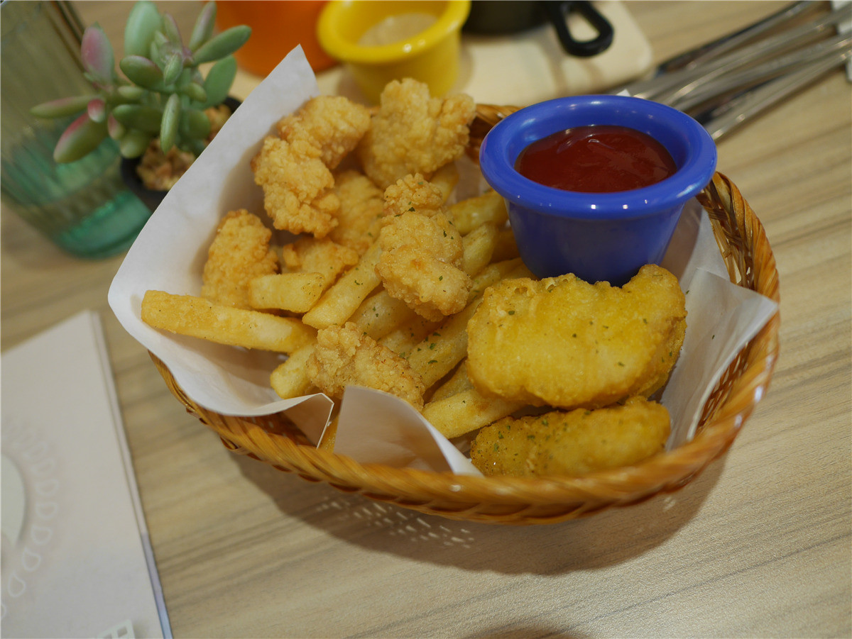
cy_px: 320
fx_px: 739
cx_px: 426
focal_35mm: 30
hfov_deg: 59.9
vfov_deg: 46.8
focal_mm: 15
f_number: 2
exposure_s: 1/125
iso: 200
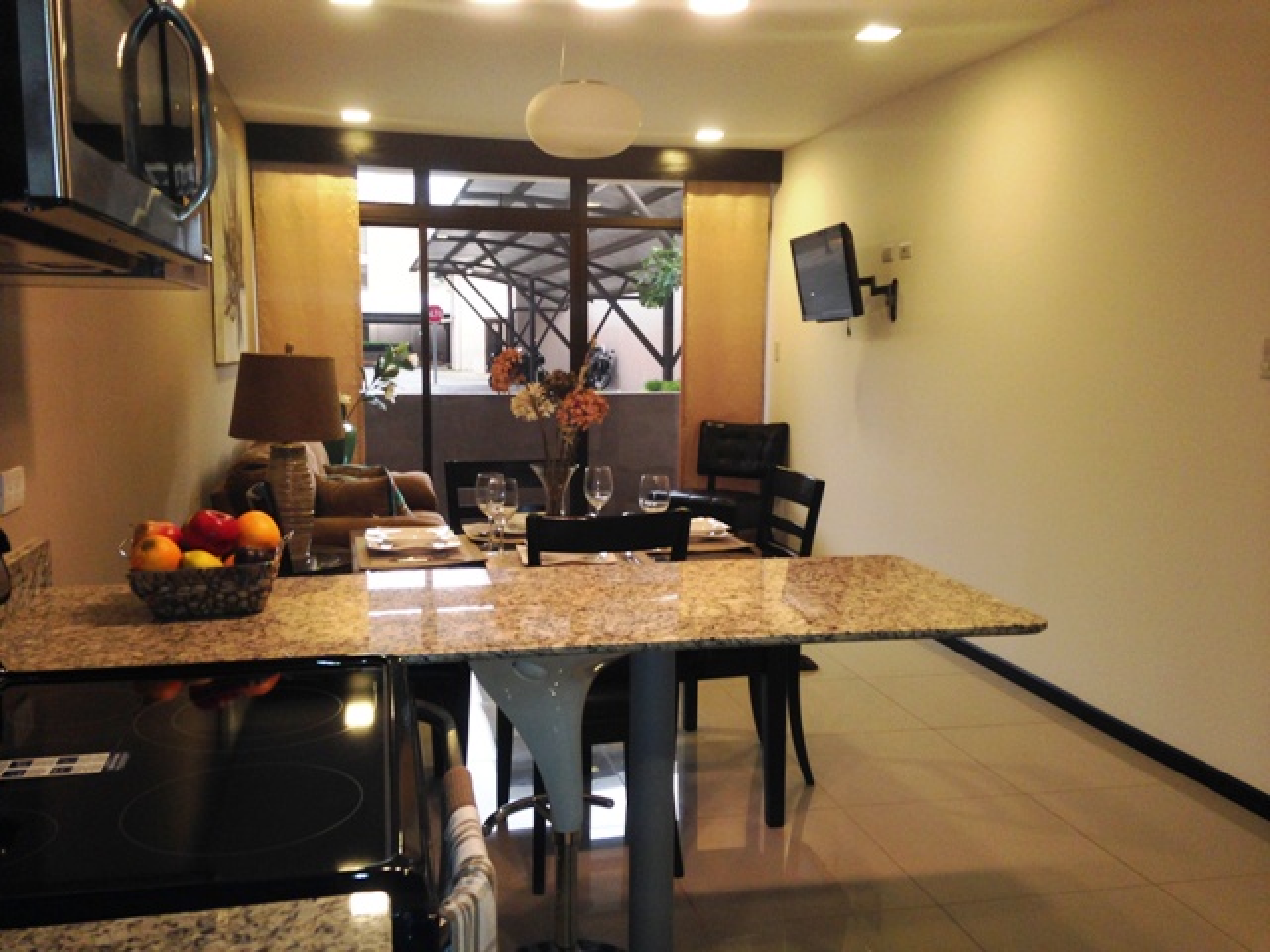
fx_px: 1211
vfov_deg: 42.9
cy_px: 476
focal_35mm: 33
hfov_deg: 55.4
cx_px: 635
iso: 100
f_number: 2.4
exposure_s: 1/20
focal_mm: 4.12
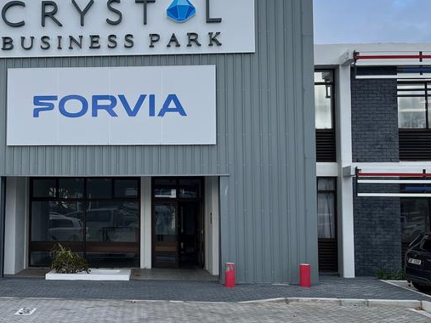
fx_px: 510
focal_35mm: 41
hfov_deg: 44.4
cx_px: 113
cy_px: 177
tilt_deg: +3.9
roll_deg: -0.3
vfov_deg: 35.1
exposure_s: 1/1036
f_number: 1.6
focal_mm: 5.1
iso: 50
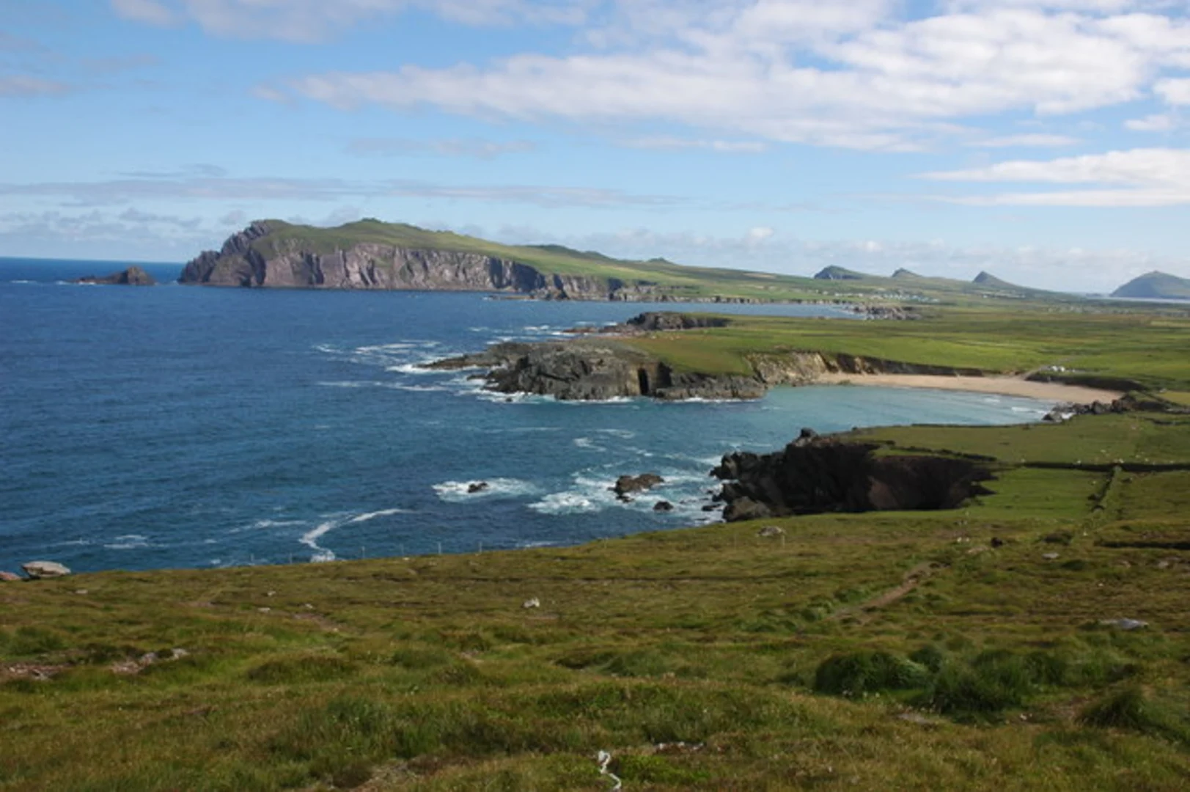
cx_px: 595
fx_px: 1090
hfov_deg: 57.3
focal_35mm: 33
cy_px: 396
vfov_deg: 39.9
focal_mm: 22
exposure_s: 1/250
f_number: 10
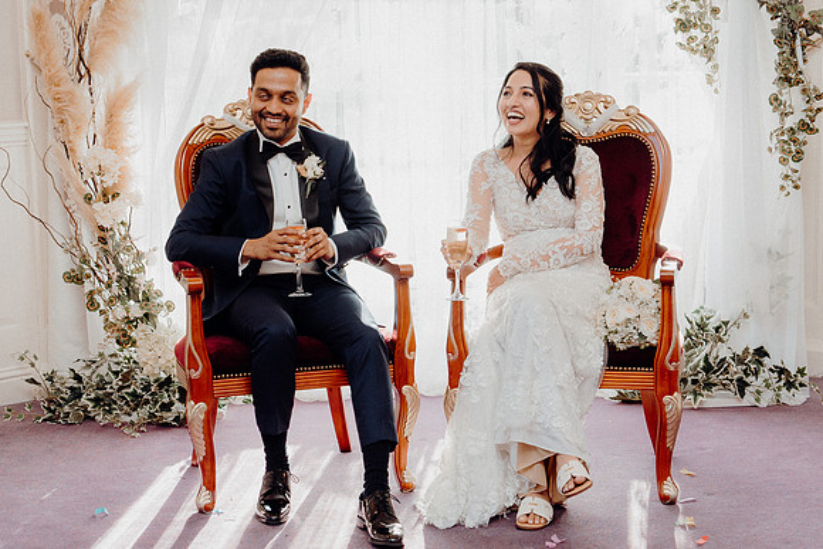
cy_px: 274
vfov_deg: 18.2
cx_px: 412
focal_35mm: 75
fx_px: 1715
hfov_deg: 27.0
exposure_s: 1/200
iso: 125
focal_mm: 50
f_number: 3.5
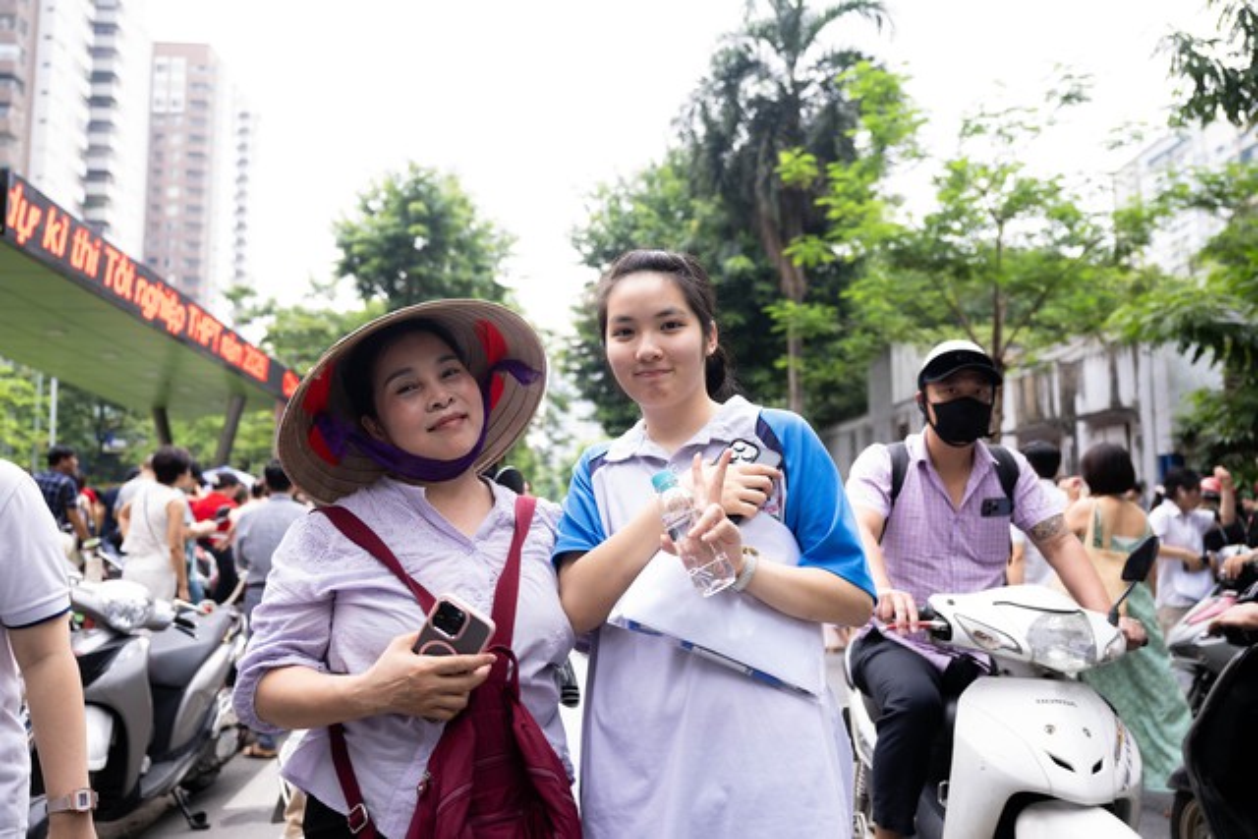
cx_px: 629
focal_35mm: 30
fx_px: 1031
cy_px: 420
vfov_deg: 44.3
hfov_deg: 62.8
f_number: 3.2
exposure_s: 1/320
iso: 1000
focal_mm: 29.5
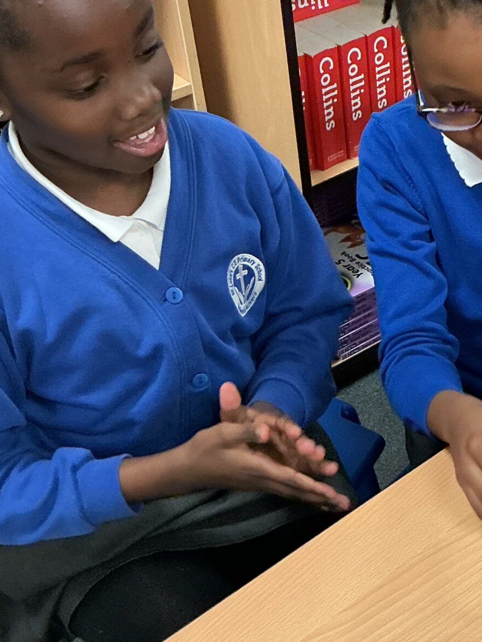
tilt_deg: -40.0
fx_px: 1169
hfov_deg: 22.6
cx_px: 450
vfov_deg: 30.7
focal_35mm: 63
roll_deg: +1.5
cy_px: 329
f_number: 1.8
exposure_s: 1/60
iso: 160
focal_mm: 3
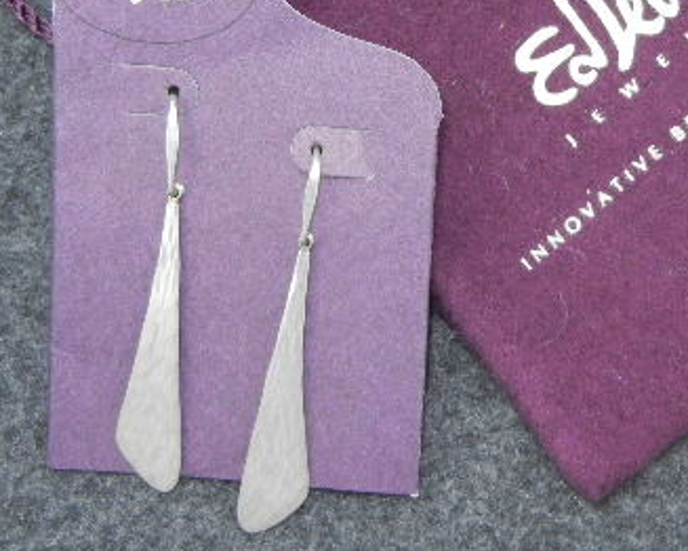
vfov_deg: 17.6
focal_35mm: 86
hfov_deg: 22.0
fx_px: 1752
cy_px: 57
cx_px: 501
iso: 698
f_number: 3.8
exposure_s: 1/30
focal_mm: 8.1
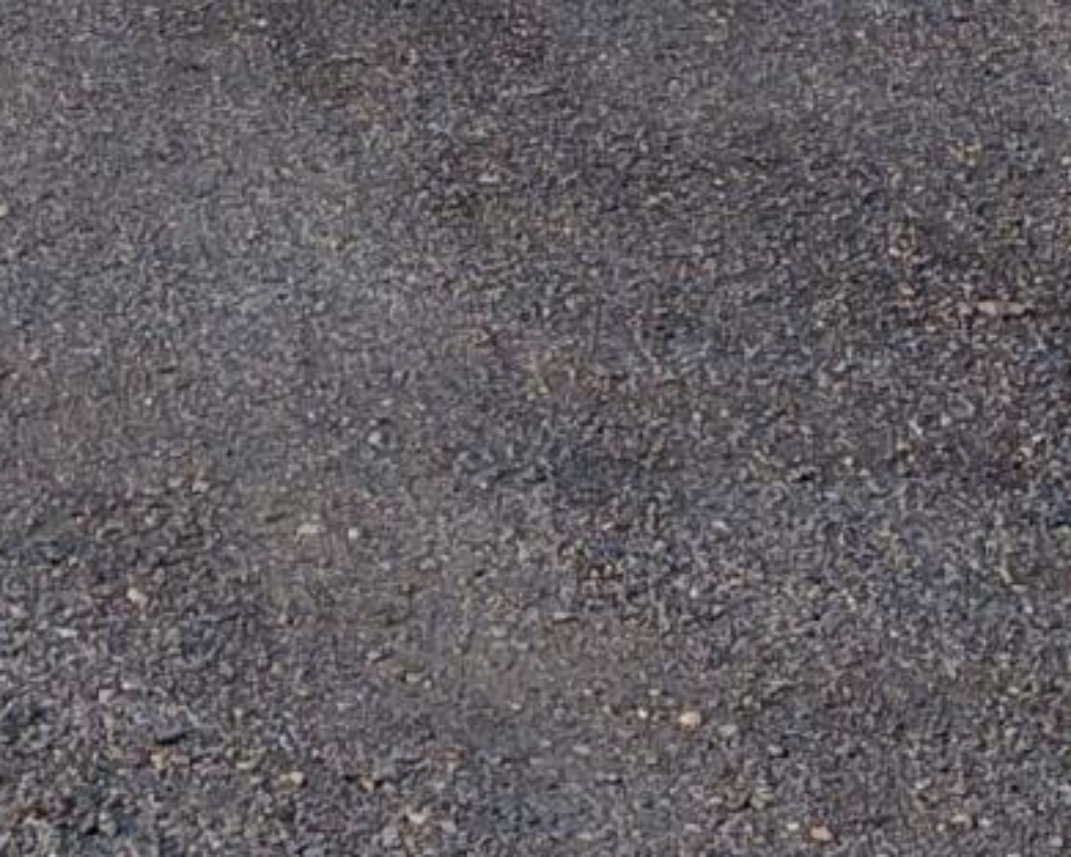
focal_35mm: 180
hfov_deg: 10.7
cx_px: 302
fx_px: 5706
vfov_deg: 7.8
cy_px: -1349
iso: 100
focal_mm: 8.67
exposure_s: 1/640
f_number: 1.8
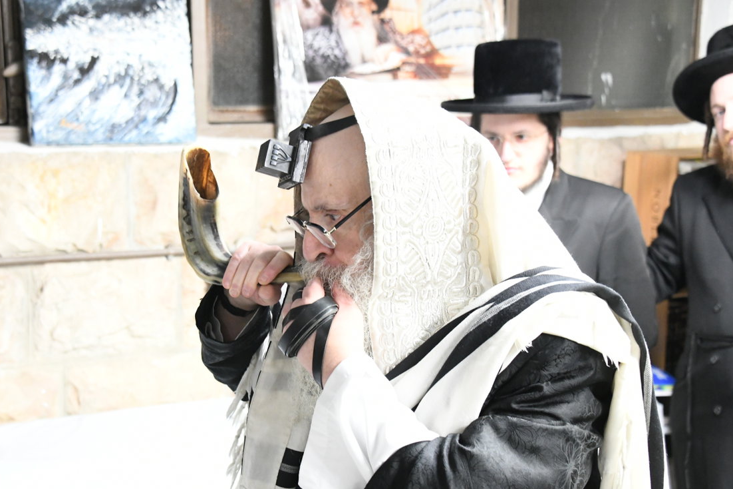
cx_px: 285
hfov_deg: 32.8
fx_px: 1242
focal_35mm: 61
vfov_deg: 22.2
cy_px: 284
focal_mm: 48
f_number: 5
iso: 6400
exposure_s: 1/80
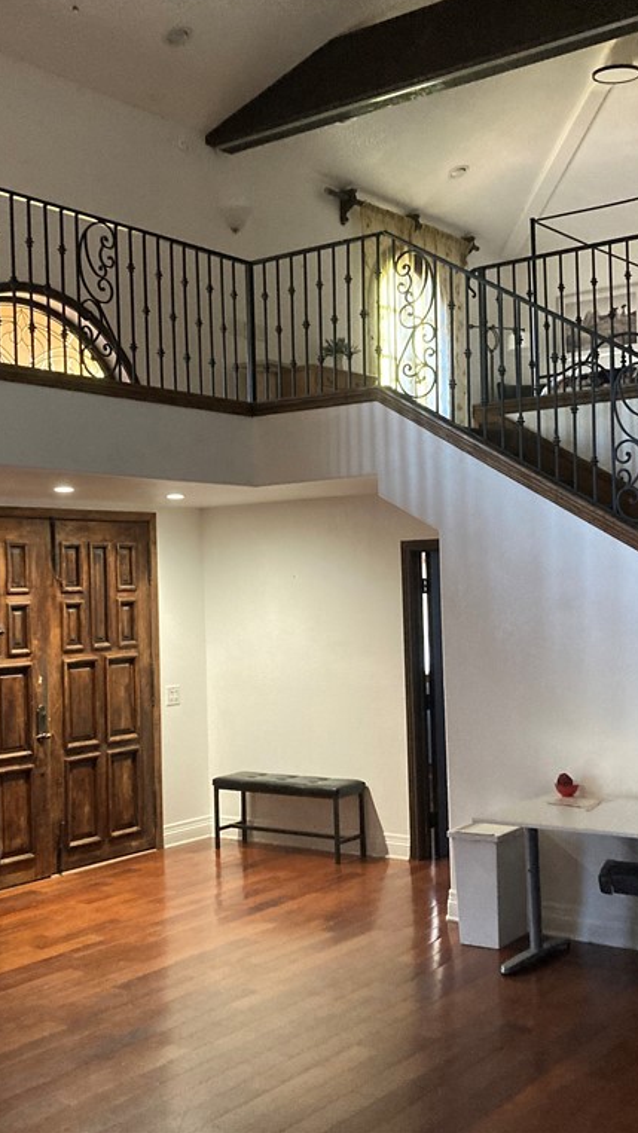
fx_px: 1232
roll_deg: +3.0
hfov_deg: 29.0
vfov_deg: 49.4
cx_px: 349
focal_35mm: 41
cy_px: 564
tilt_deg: +1.3
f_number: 1.8
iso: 400
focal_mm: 3.99
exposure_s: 1/30
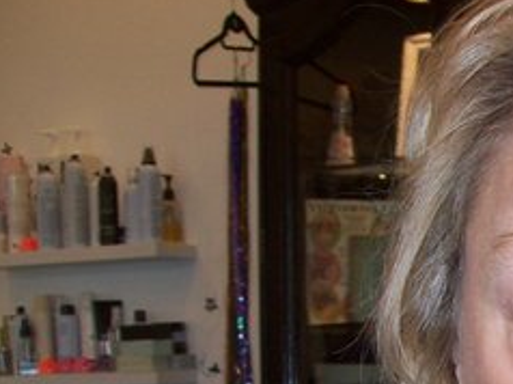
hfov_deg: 19.0
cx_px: 634
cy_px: 401
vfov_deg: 14.9
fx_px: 1436
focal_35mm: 97
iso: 80
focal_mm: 6
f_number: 2.7
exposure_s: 1/64
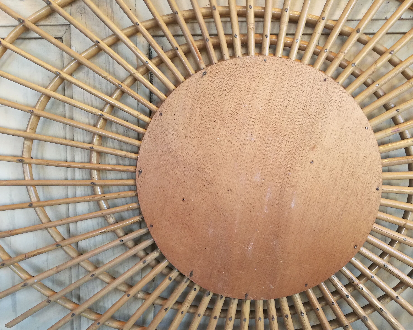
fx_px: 354
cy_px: 166
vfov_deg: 50.0
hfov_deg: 60.4
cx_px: 217
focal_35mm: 29
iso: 250
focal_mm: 4.5
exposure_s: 1/33.3
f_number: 2.2
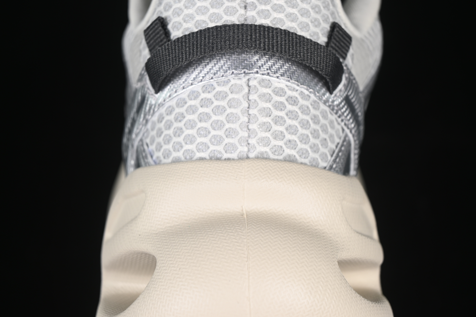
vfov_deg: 18.2
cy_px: 158
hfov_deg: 27.0
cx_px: 238
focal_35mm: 75
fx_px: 992
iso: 160
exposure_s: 1/60
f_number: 6.3
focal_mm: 50
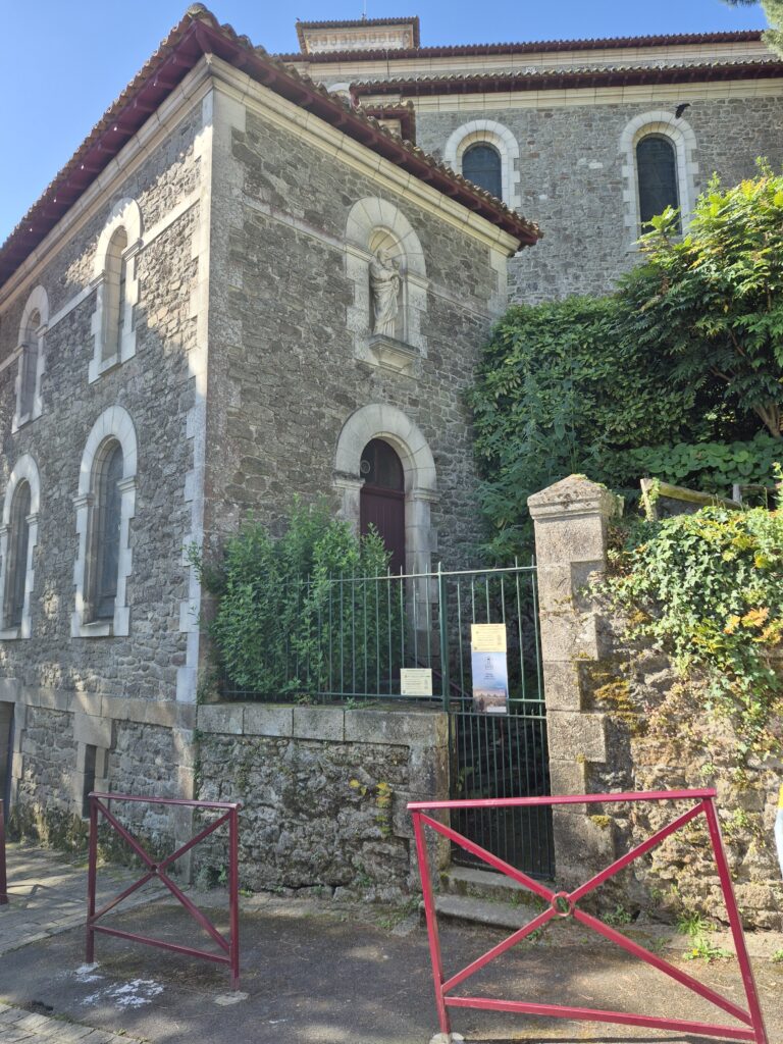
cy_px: 522
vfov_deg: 73.9
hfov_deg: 58.9
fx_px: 694
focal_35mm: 23
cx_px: 392
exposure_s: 1/690
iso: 25
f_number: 1.8
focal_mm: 5.4
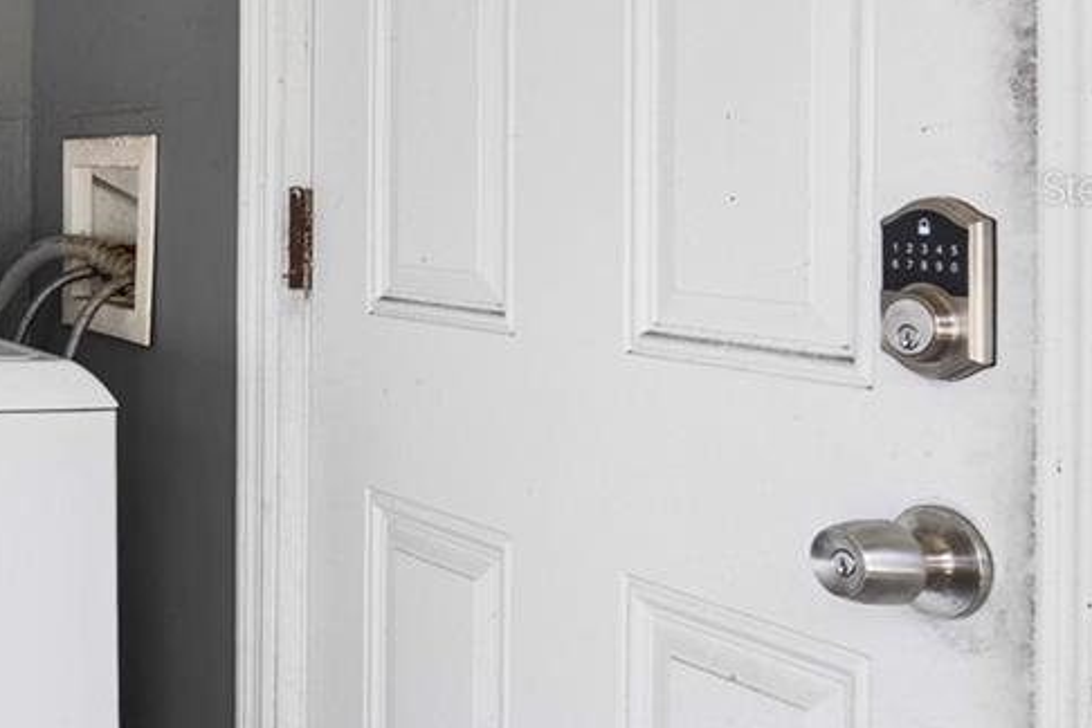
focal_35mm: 56
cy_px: 186
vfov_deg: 23.9
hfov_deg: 26.0
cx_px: -555
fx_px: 1699
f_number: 8
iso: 100
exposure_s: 1/8
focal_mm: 17
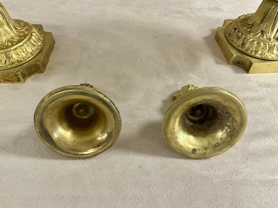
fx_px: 233
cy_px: 104
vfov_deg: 48.2
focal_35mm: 29
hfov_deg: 61.7
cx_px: 139
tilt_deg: -50.5
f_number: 1.8
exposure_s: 1/50
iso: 200
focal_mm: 3
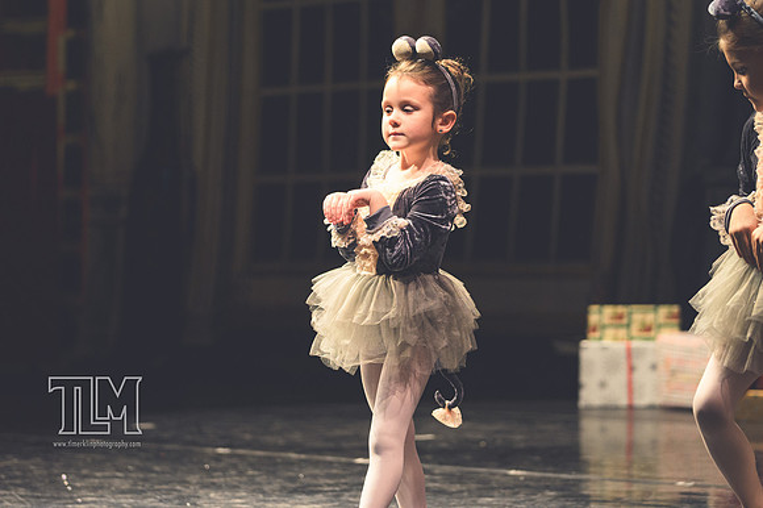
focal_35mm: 150
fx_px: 3177
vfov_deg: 9.1
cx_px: 382
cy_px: 254
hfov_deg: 13.7
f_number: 2.8
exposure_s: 1/400
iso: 2200
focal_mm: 100
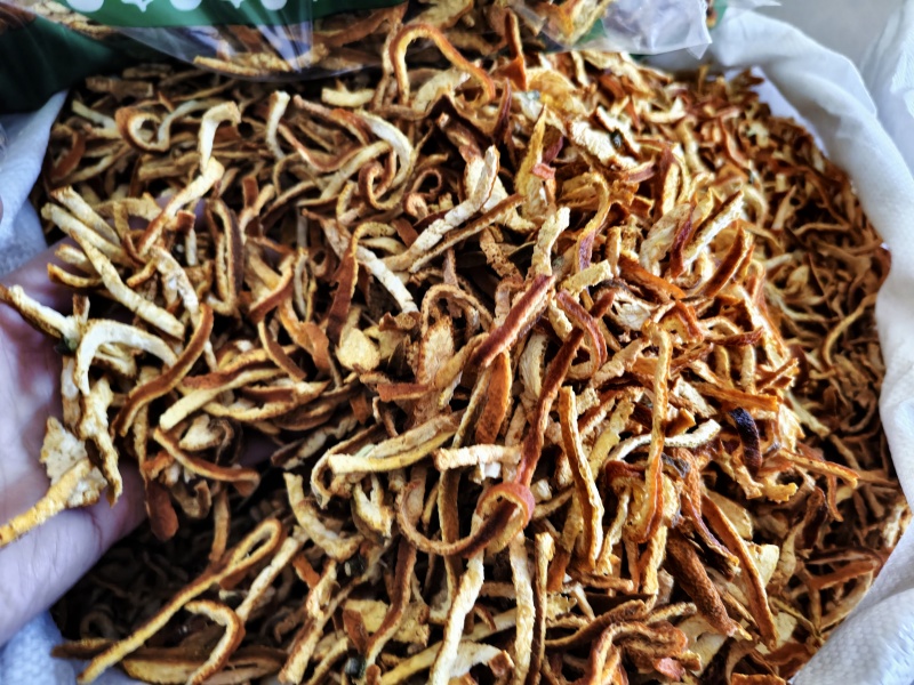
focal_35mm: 23
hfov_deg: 73.9
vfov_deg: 58.9
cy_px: 342
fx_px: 607
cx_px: 457
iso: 1678
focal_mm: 5.56
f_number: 1.88
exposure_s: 1/25
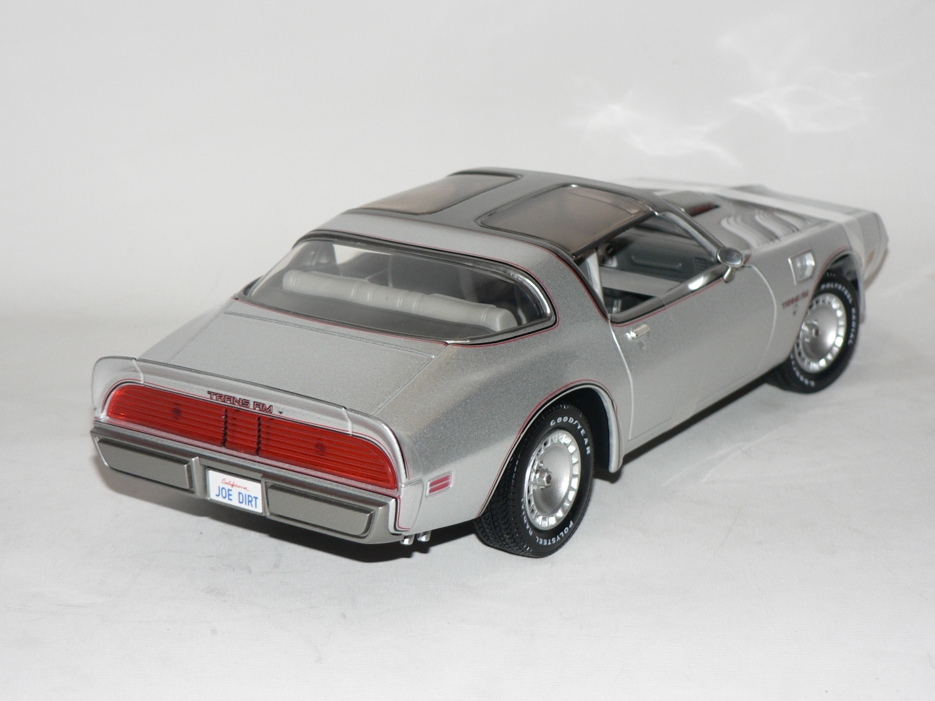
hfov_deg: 26.7
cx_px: 468
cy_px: 350
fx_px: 1972
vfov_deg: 20.2
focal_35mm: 73
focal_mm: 12.2
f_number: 3.2
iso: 100
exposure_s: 1/60
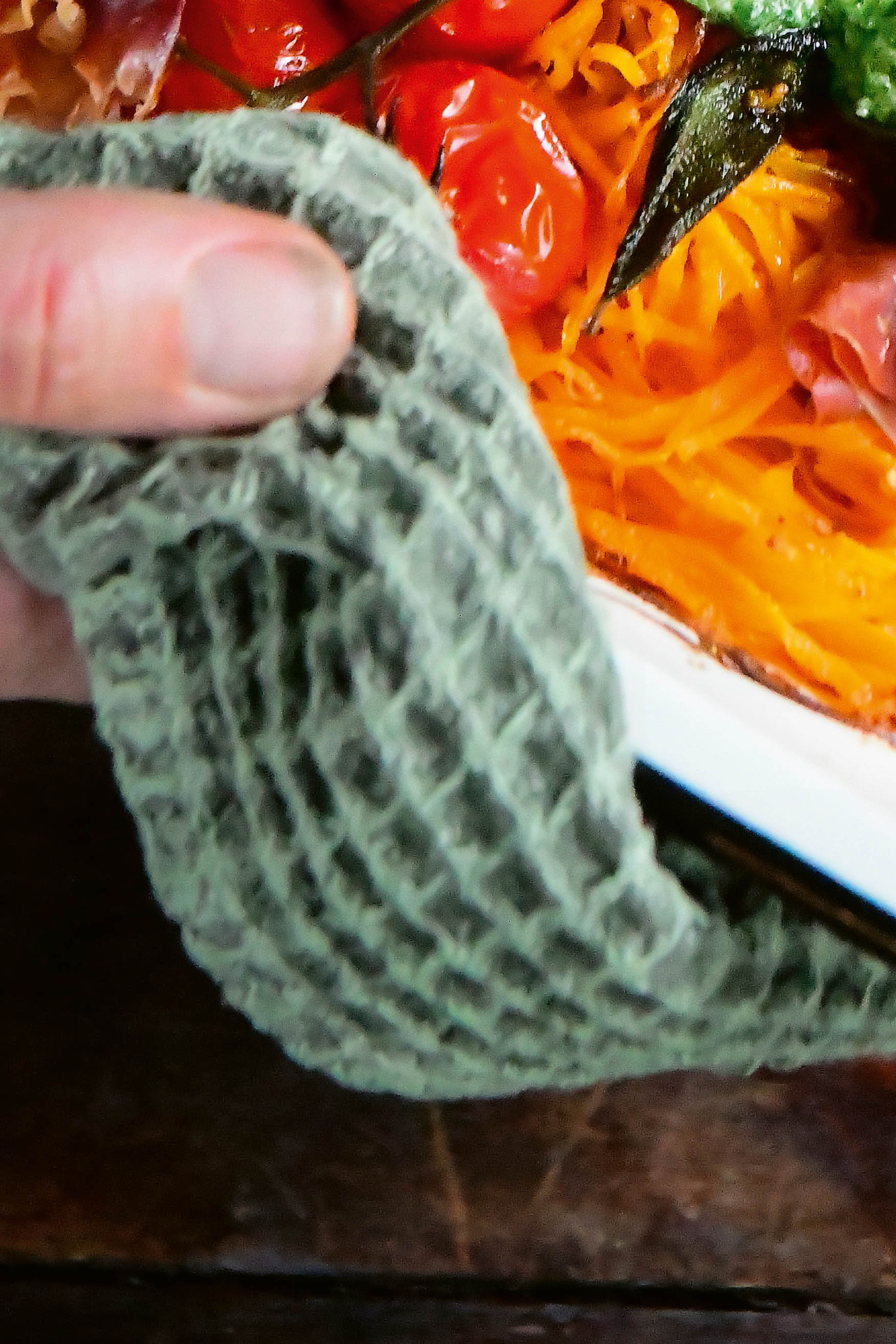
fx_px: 8214
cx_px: 1122
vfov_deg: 9.1
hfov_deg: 6.2
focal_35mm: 220
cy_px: -736
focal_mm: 70
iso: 25600
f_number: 6.3
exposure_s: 1/80
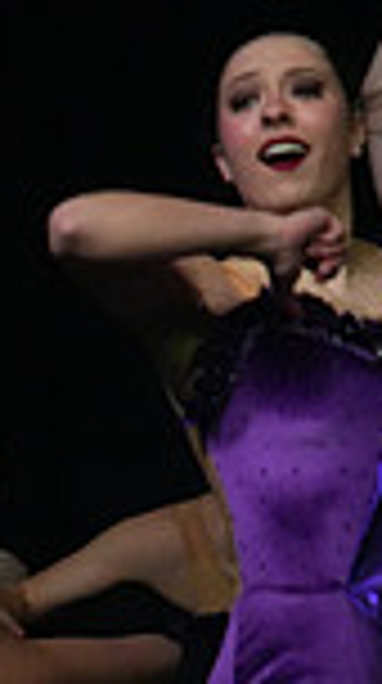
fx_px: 18829
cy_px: 763
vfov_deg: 2.1
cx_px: -764
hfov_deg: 1.2
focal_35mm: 1041
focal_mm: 260
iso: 12800
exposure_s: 1/1000
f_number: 5.6
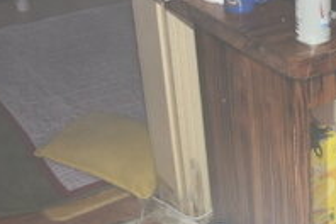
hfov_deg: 22.4
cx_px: 385
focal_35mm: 85
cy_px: 161
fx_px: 793
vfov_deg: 16.0
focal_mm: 16
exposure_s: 1/60
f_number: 5.6
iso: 320
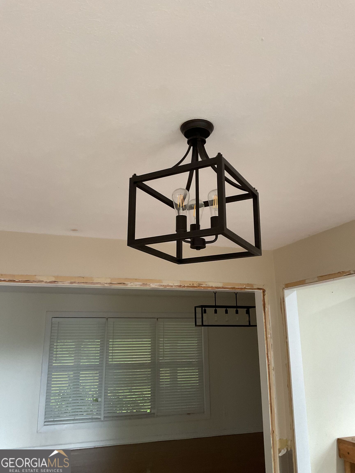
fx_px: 397
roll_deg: -0.5
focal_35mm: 29
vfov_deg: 61.7
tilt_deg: +16.3
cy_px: 236
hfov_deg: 48.2
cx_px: 178
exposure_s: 1/60
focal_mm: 3
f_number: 1.8
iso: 160
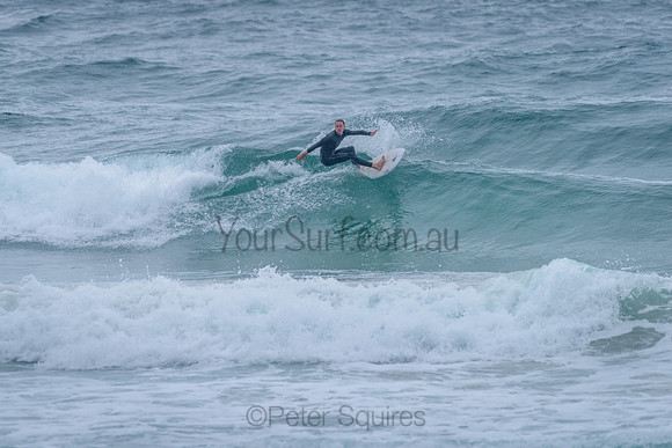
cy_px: 174
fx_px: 11441
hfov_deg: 3.4
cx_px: 304
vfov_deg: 2.2
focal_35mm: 613
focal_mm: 500
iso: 1600
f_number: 5.6
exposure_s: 1/2000
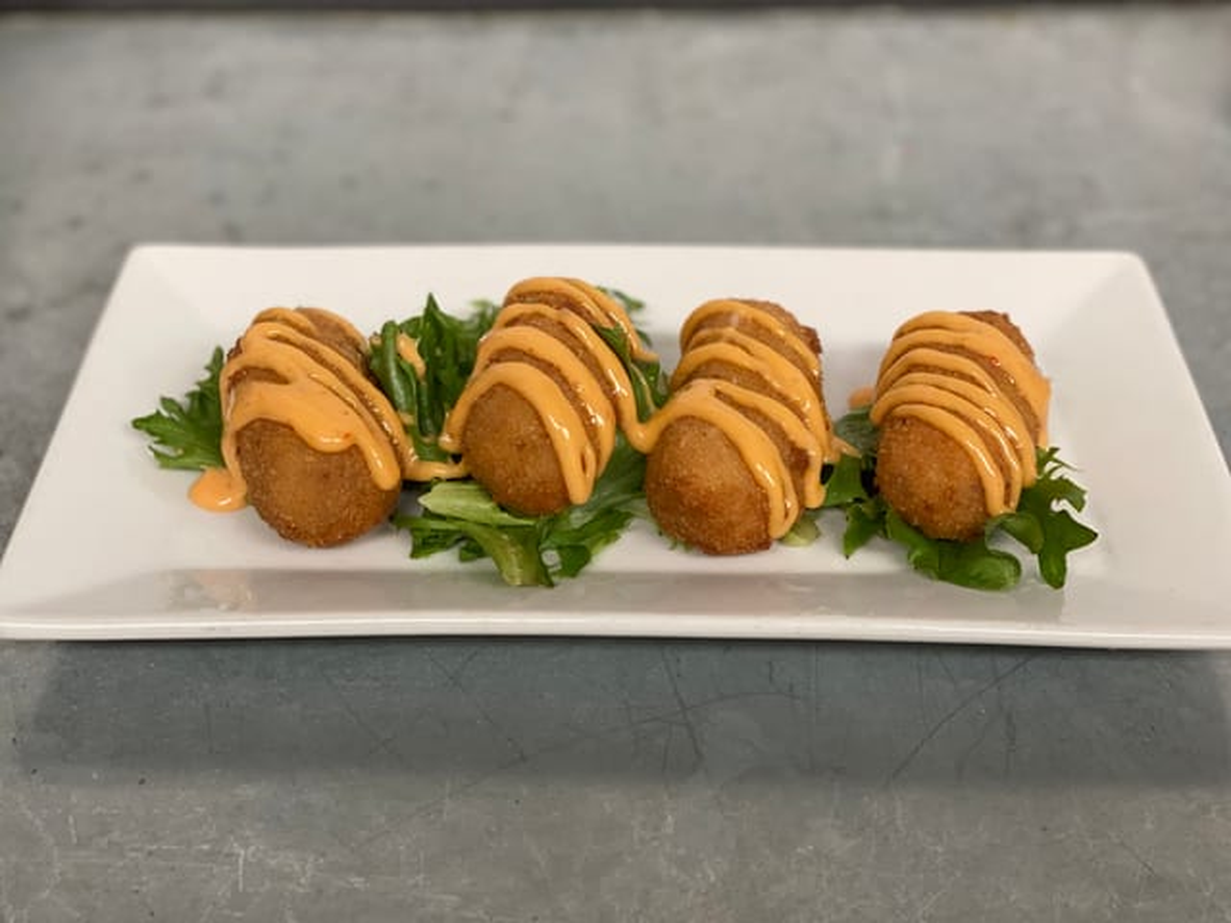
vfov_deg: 28.0
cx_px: 616
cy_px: 462
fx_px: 1849
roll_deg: -0.1
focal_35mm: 52
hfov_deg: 36.8
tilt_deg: -40.1
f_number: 2
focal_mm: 6
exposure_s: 1/60
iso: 160
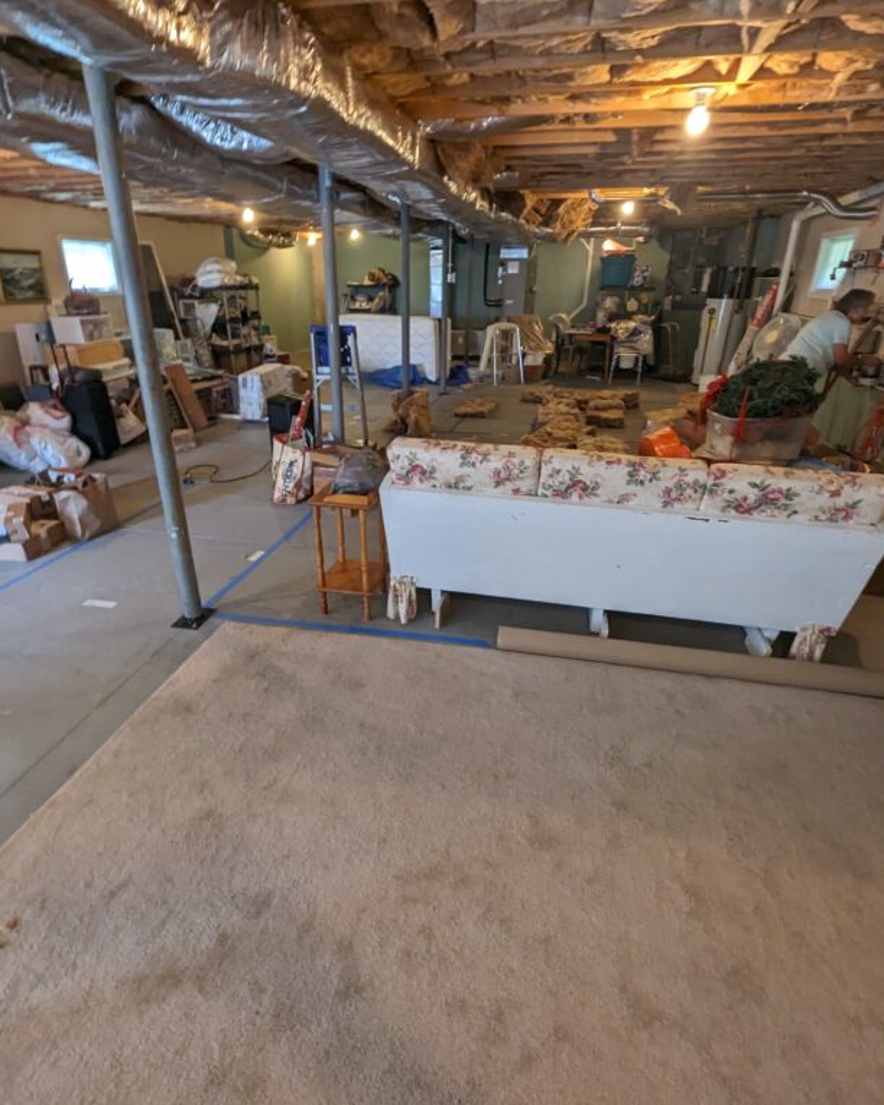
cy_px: 552
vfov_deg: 89.6
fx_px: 556
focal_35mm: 17
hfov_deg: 76.9
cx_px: 416
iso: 199
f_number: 2.2
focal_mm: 1.95
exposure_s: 1/53
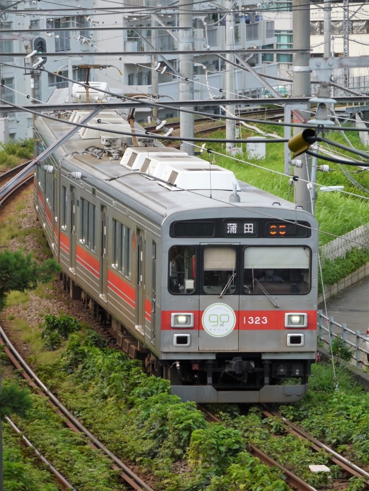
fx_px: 3437
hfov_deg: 6.1
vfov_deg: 8.2
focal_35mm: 242
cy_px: 246
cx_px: 184
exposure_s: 1/640
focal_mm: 121
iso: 800
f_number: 7.1
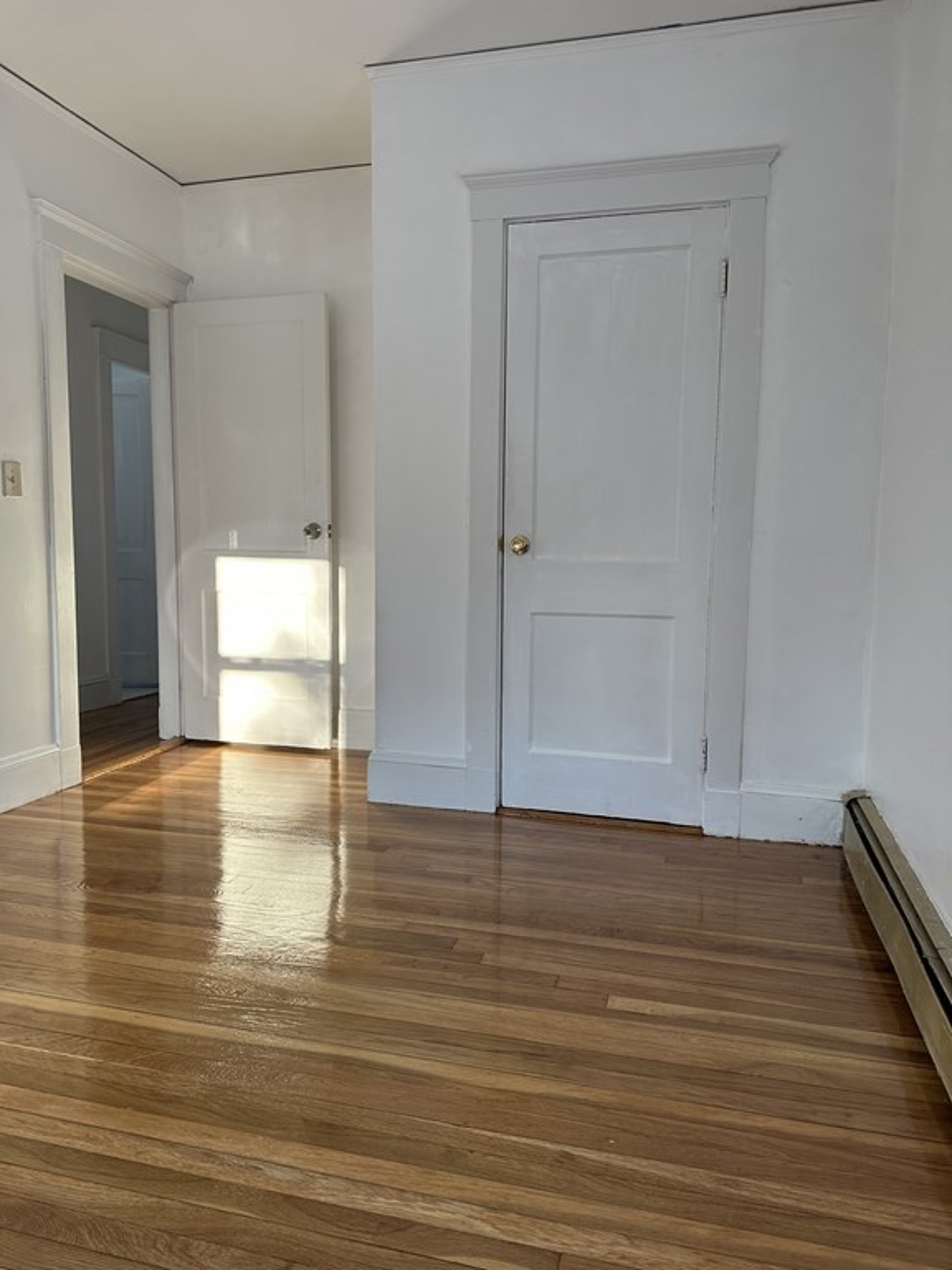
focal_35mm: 24
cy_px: 635
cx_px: 476
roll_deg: -0.4
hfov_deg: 56.8
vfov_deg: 71.6
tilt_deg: -5.5
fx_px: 880
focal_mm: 6.86
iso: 125
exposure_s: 1/121
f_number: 1.78
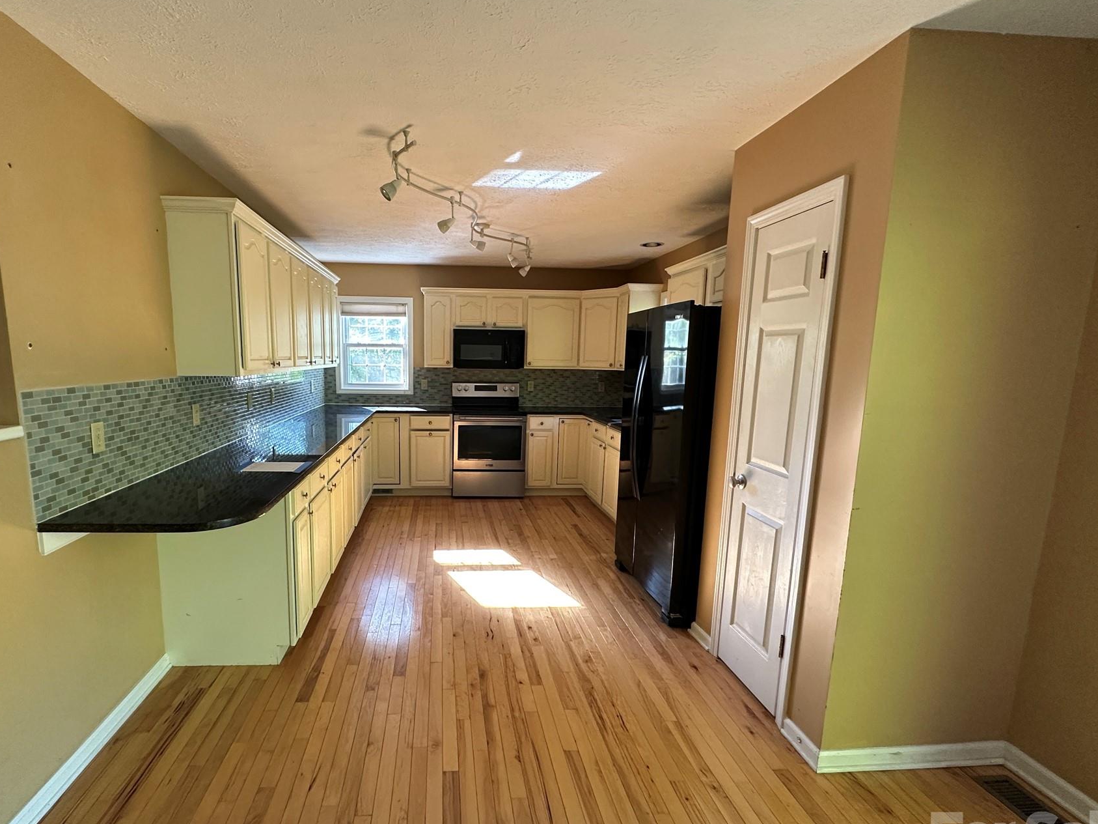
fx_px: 539
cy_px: 440
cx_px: 472
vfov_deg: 74.6
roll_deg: -0.1
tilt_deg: -8.5
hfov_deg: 90.5
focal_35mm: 17
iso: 250
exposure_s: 1/99
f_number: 2.2
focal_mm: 2.22
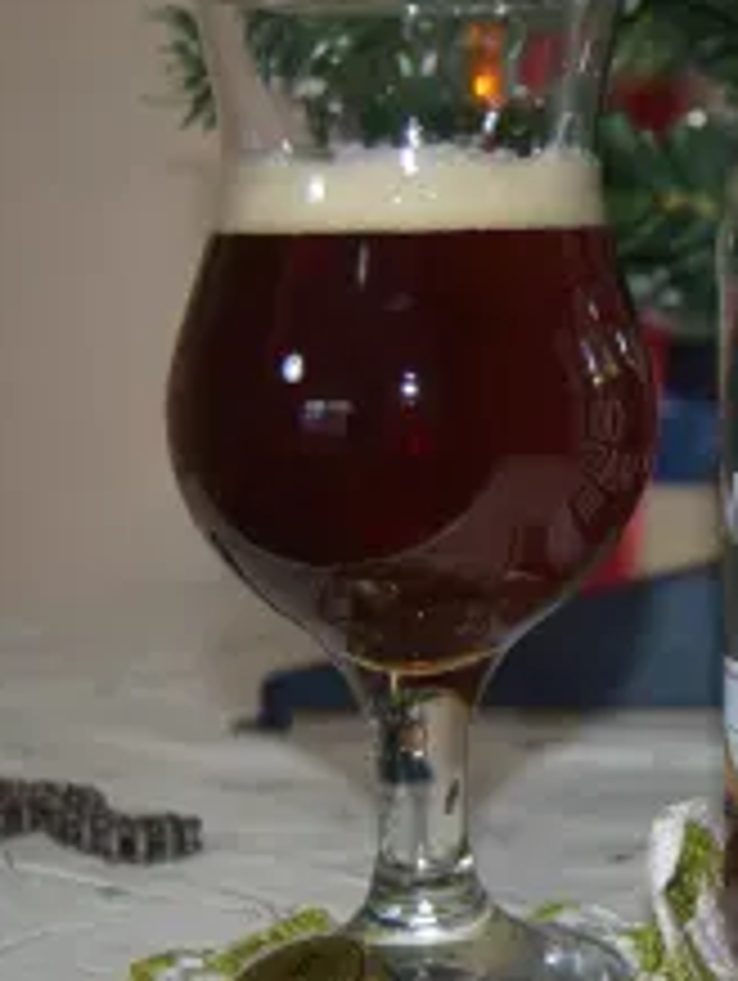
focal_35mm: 82
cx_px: 652
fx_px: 2323
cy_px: 515
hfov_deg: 17.8
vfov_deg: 23.8
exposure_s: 1/60
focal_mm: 31
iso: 280
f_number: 4.2
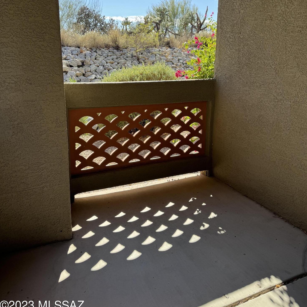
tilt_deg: -11.1
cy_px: 115
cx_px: 156
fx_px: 291
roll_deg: -0.2
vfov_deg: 55.0
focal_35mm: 29
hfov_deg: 55.6
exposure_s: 1/1285
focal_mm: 6.86
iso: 80
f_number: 1.78
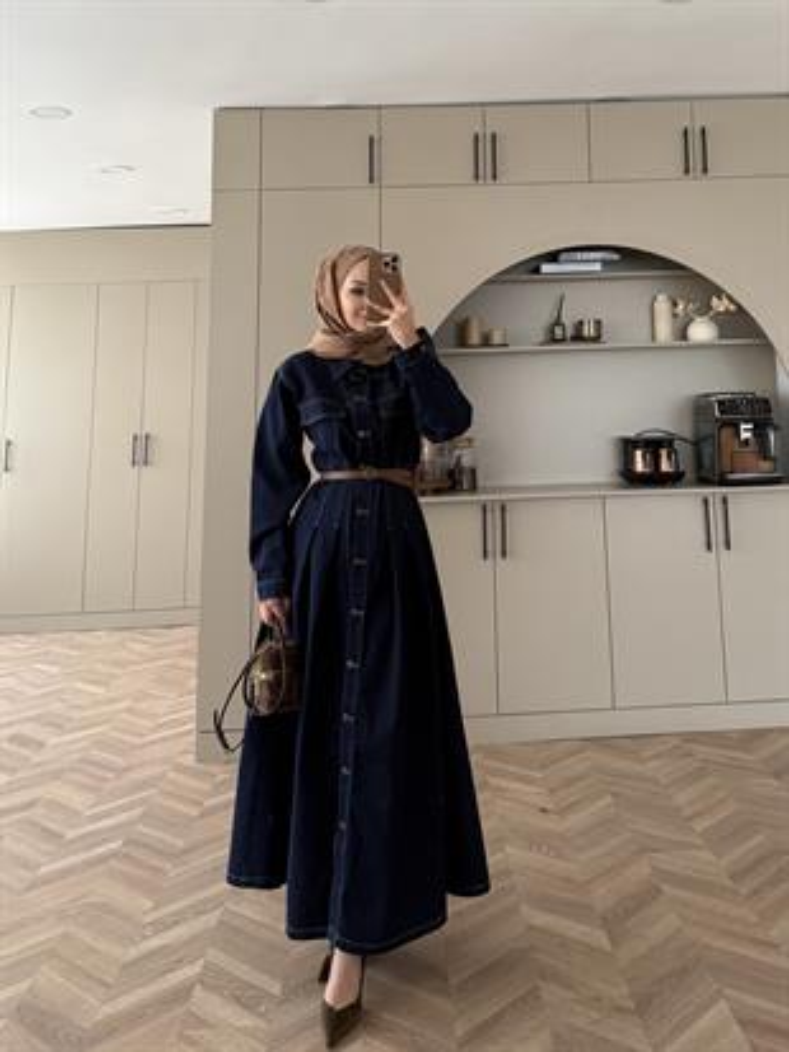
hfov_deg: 56.8
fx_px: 729
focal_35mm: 24
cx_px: 394
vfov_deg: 71.6
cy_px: 526
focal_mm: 6.76
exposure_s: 1/78
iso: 200
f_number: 1.78
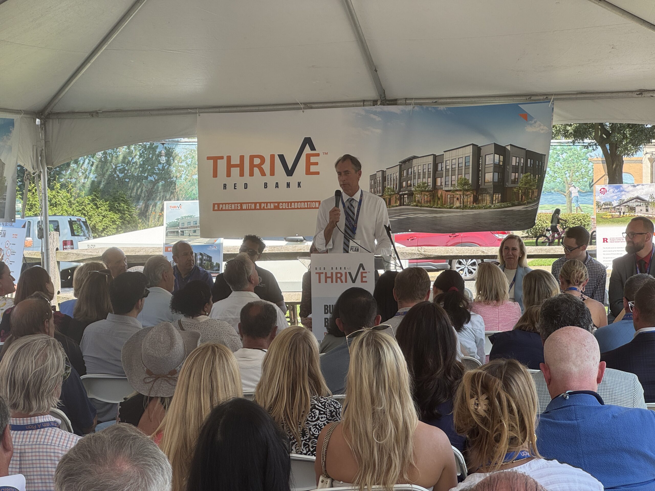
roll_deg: -0.2
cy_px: 246
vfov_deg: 19.1
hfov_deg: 25.3
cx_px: 328
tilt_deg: -0.6
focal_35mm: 77
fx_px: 1457
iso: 25
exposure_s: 1/137
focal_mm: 9
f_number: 2.8
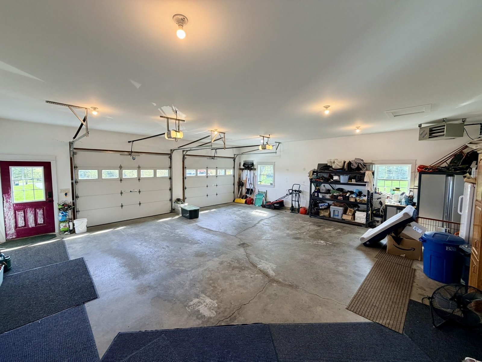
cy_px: 181
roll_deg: -0.2
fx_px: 195
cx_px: 241
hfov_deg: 102.1
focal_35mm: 14
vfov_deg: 85.7
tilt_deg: -3.4
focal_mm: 2.22
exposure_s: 1/120
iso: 160
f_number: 2.2
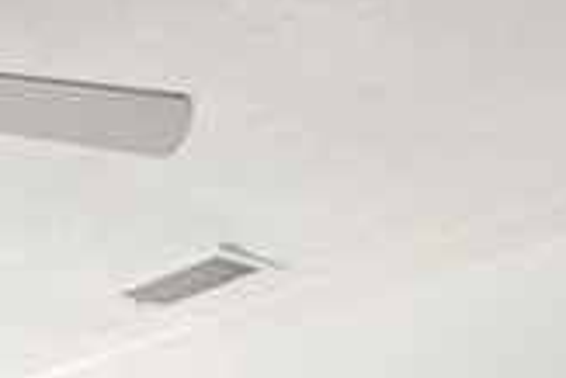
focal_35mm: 88
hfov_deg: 20.7
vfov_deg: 12.8
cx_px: -198
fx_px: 1385
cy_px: 843
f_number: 8
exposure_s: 1/20
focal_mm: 14
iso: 500
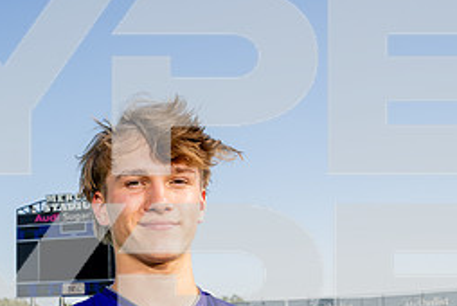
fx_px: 724
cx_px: 83
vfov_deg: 23.0
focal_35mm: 57
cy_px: 300
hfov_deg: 33.8
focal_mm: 25
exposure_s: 1/125
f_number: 7.1
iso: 50
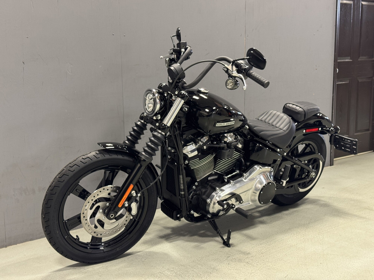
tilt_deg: -10.1
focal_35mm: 48
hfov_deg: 39.7
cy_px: 140
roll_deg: +1.1
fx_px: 519
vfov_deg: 30.3
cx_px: 187
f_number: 1.78
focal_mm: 6.76
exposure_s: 1/40
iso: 200
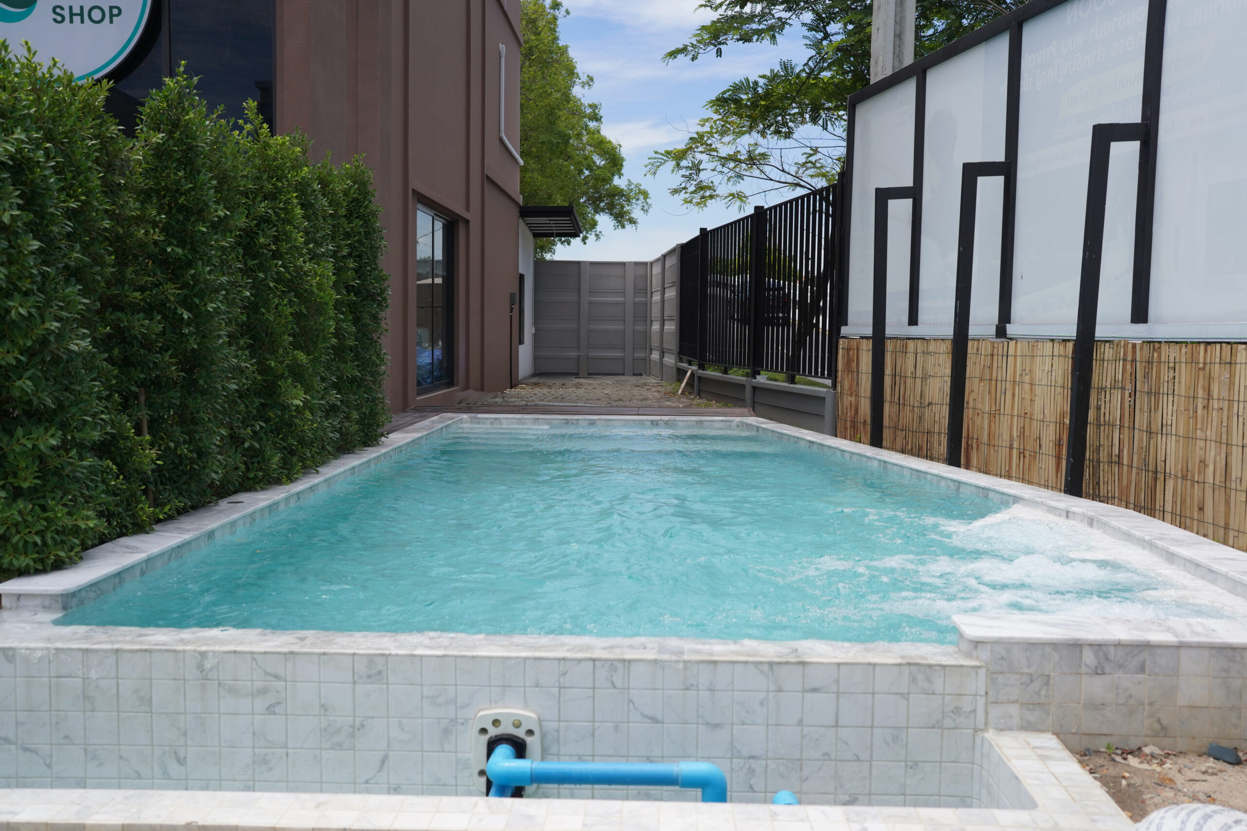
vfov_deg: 37.9
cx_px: 624
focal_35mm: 35
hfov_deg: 54.4
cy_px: 416
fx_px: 1212
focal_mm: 35
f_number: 4
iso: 400
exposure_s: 1/3200
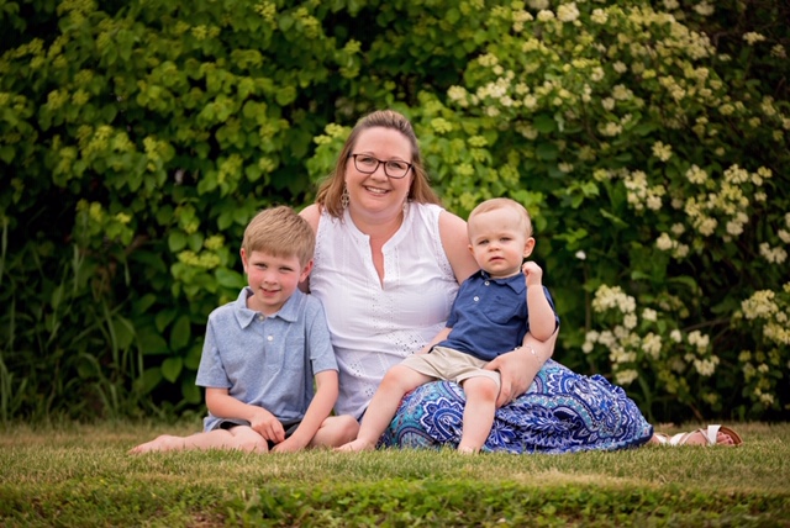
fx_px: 2680
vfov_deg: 11.3
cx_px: 395
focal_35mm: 122
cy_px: 264
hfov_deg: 16.8
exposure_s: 1/200
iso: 80
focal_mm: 122
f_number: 2.8
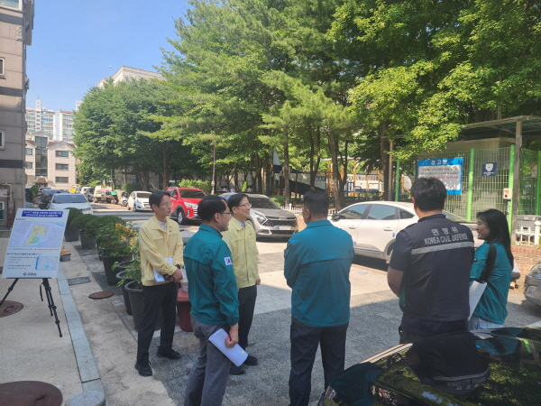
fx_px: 359
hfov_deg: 73.9
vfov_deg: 58.9
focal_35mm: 23
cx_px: 270
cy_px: 203
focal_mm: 6.4
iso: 12
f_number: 1.8
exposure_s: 1/370
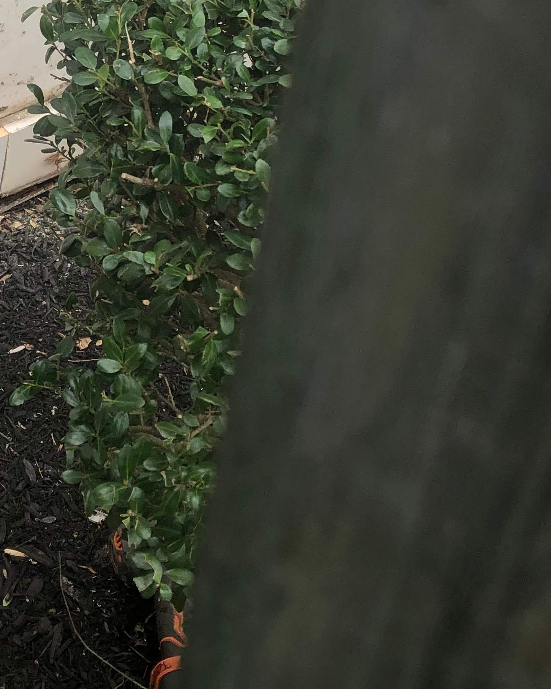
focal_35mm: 72
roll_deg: -1.1
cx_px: -126
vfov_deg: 25.6
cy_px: 76
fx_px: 1468
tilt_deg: -36.8
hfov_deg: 19.8
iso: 20
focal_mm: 3.99
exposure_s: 1/232
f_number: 1.8
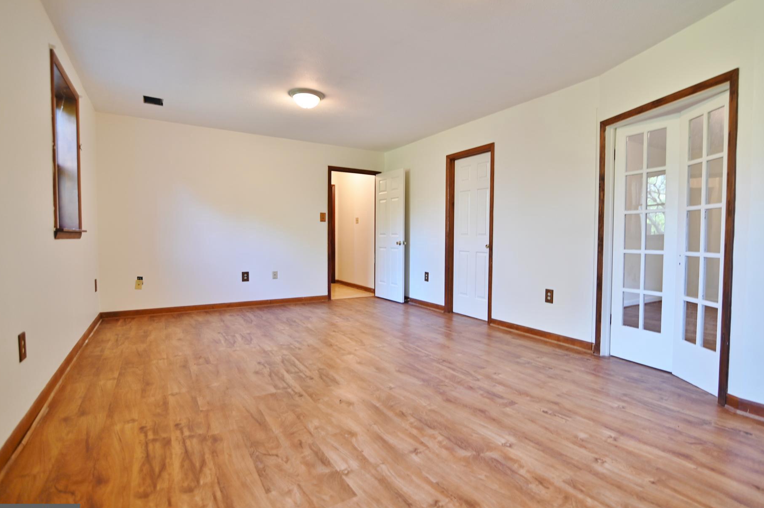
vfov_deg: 67.3
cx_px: 417
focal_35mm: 18
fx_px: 382
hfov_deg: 89.8
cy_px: 248
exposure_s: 1/25
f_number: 2.8
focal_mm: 16
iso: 200
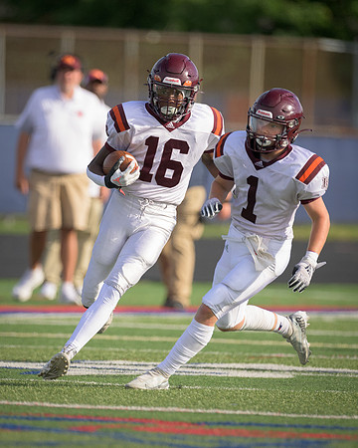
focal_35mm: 855
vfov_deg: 2.3
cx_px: 125
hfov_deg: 1.8
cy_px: 256
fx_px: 11329
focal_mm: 500
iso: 500
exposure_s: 1/3200
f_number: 4
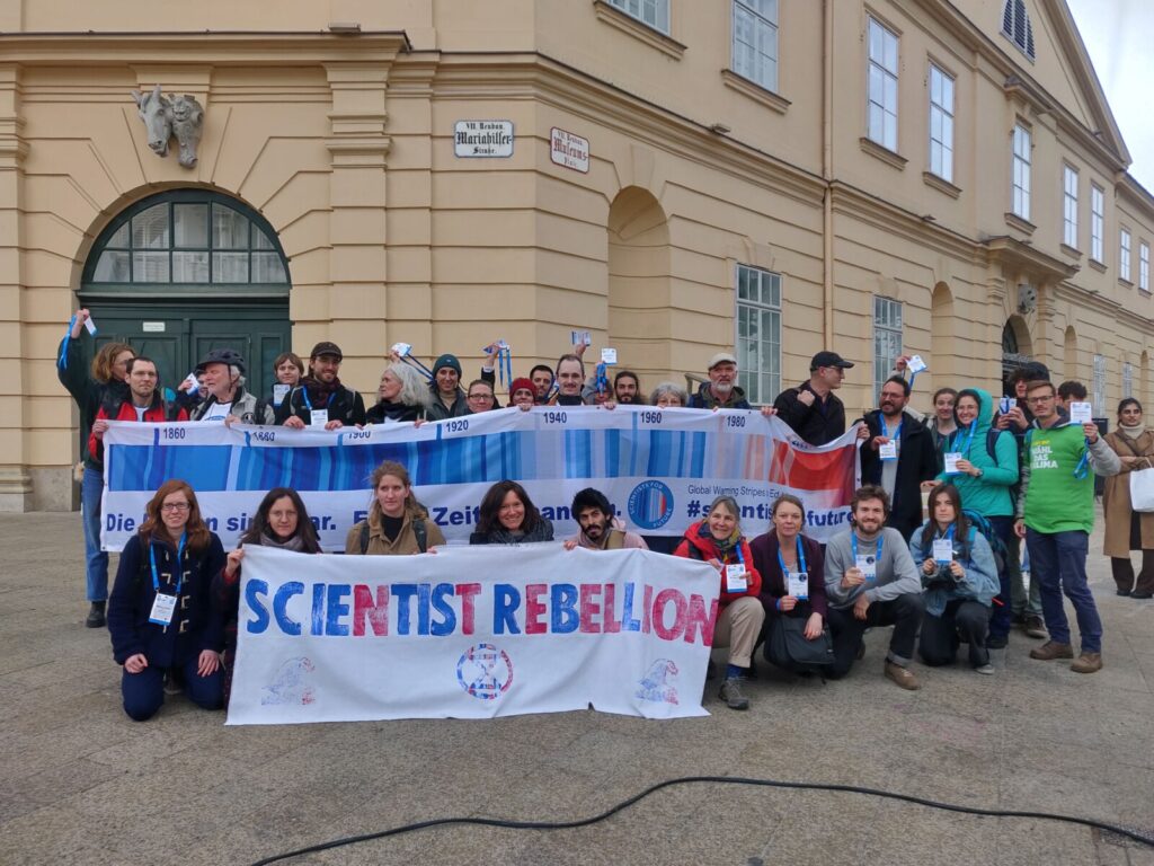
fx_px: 833
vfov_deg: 54.9
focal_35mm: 25
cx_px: 577
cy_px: 433
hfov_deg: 69.4
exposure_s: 1/116
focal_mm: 4.25
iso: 100
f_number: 1.7
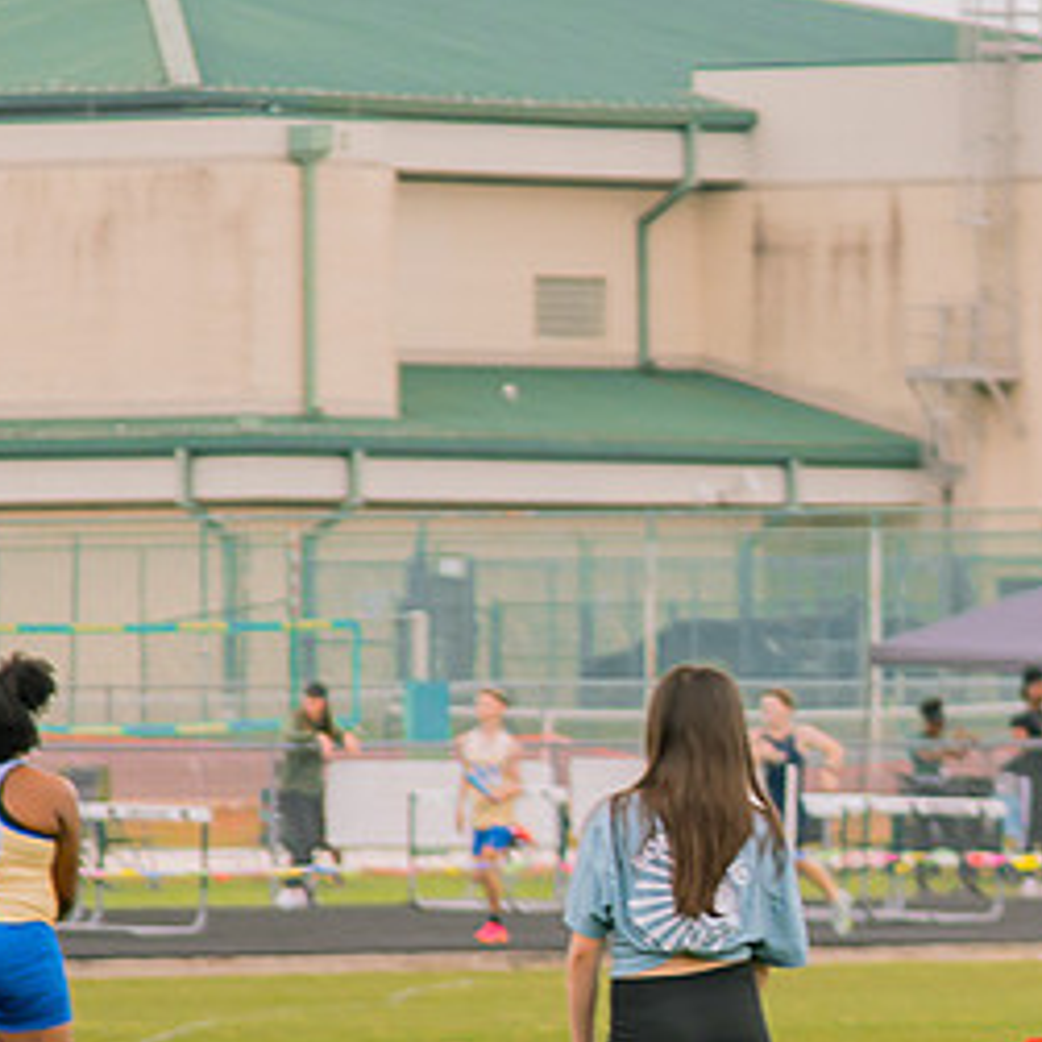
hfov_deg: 3.5
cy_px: 639
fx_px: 16994
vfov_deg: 3.5
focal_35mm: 499
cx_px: 1107
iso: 200
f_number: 4
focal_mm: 120
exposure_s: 1/200
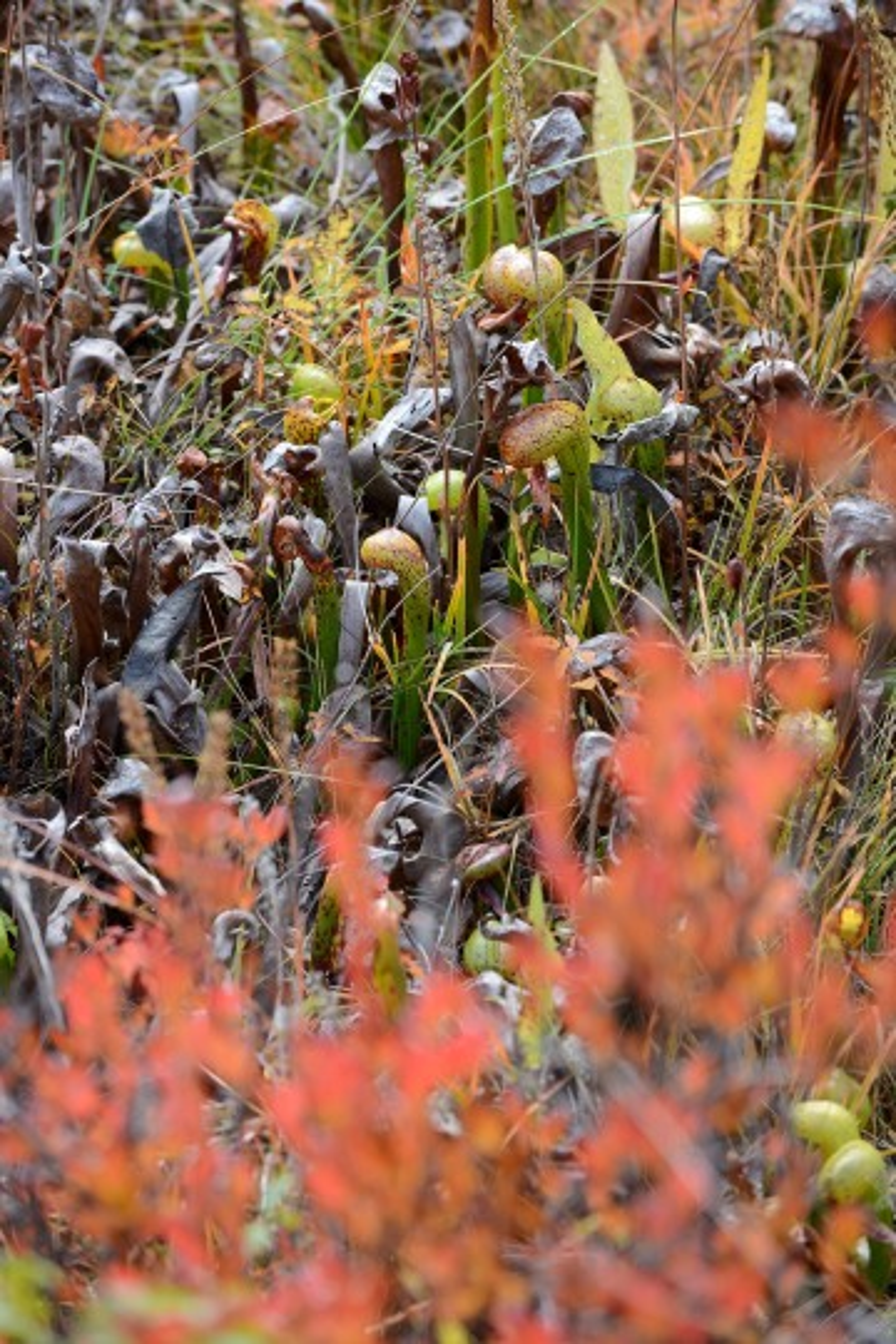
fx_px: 7466
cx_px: 448
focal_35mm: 200
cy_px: 672
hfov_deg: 6.9
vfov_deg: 10.3
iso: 320
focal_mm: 200
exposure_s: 1/250
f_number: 5.6
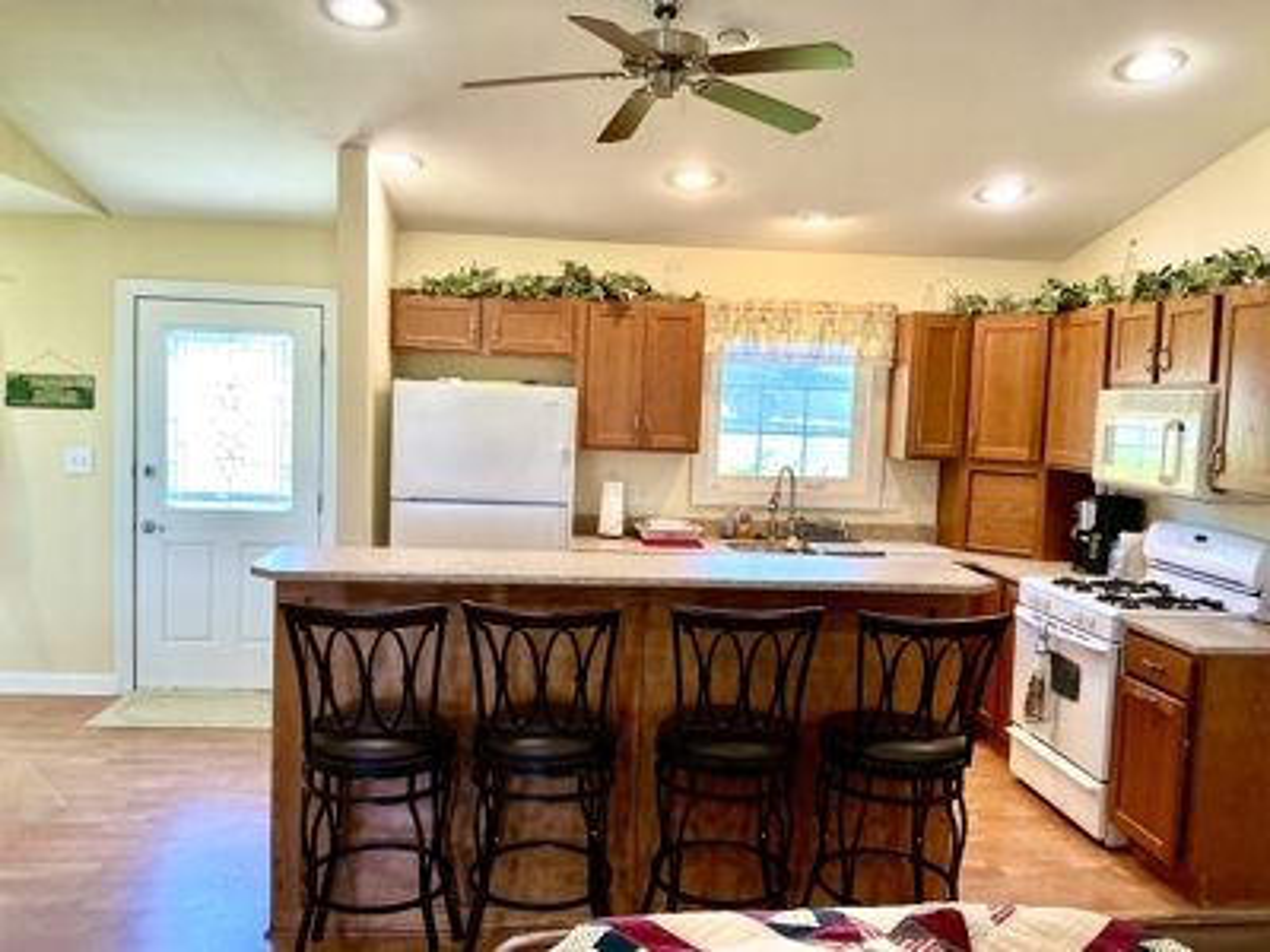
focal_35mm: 28
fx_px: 1027
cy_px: 476
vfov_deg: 49.7
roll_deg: -2.1
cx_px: 635
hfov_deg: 63.4
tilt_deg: -4.4
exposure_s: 1/60
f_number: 1.8
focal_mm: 3
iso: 80
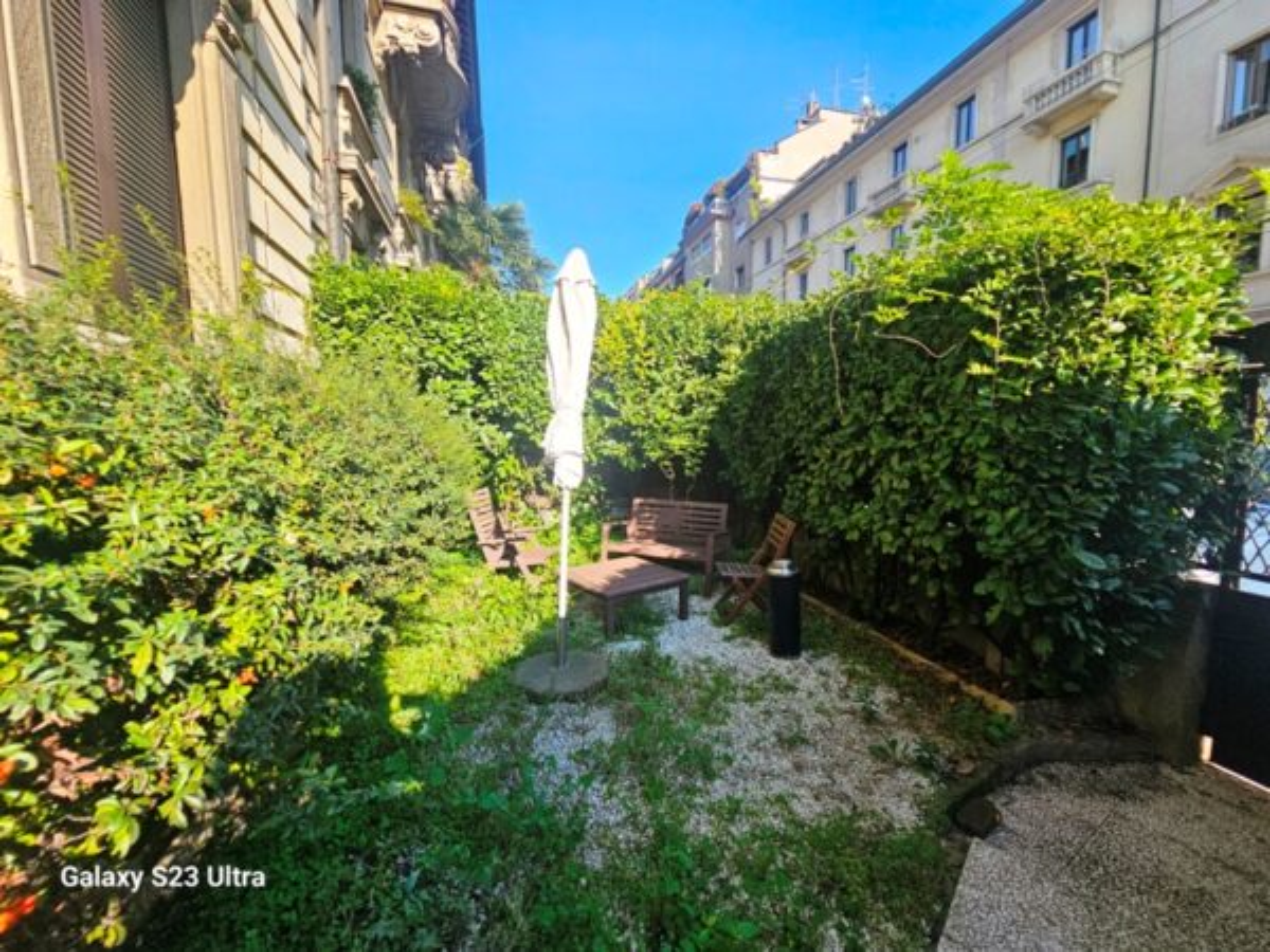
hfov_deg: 106.2
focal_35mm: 13
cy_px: 476
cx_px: 635
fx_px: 477
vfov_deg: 89.9
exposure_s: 1/686
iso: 50
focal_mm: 2.2
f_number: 2.2
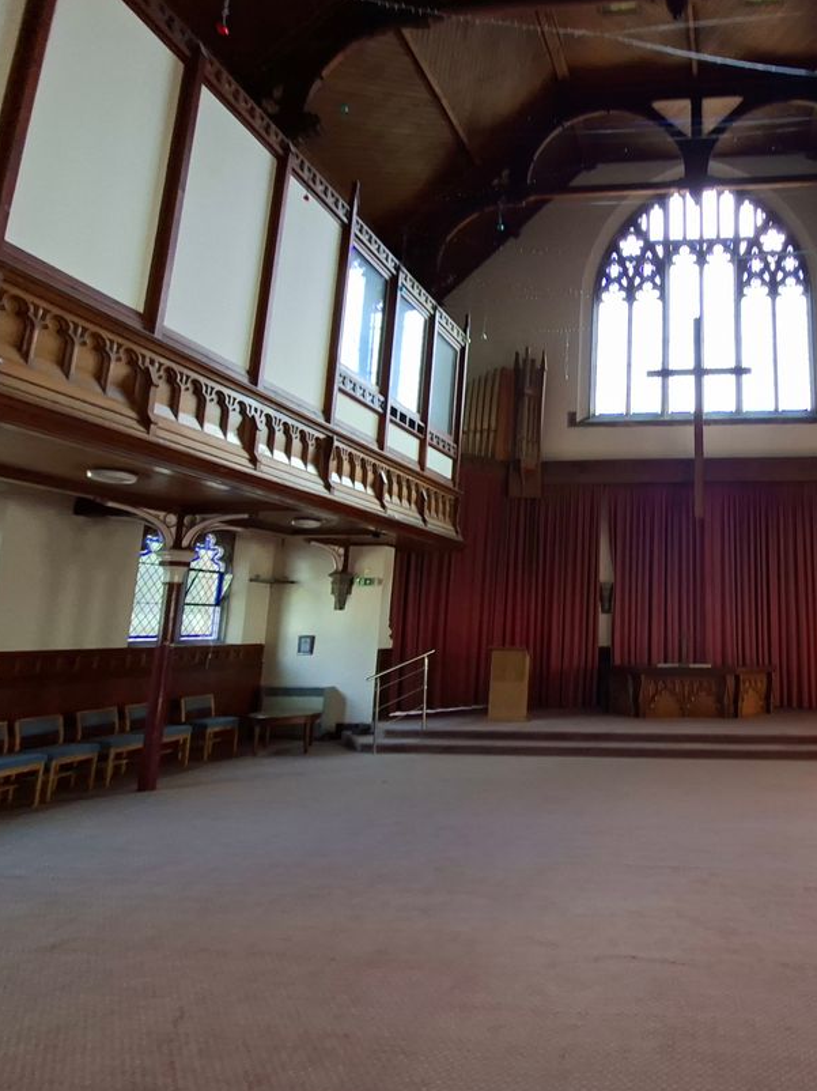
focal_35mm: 18
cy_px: 539
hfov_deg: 63.6
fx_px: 567
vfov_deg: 87.8
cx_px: 682
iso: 160
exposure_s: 1/40
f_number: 2.2
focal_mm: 1.74
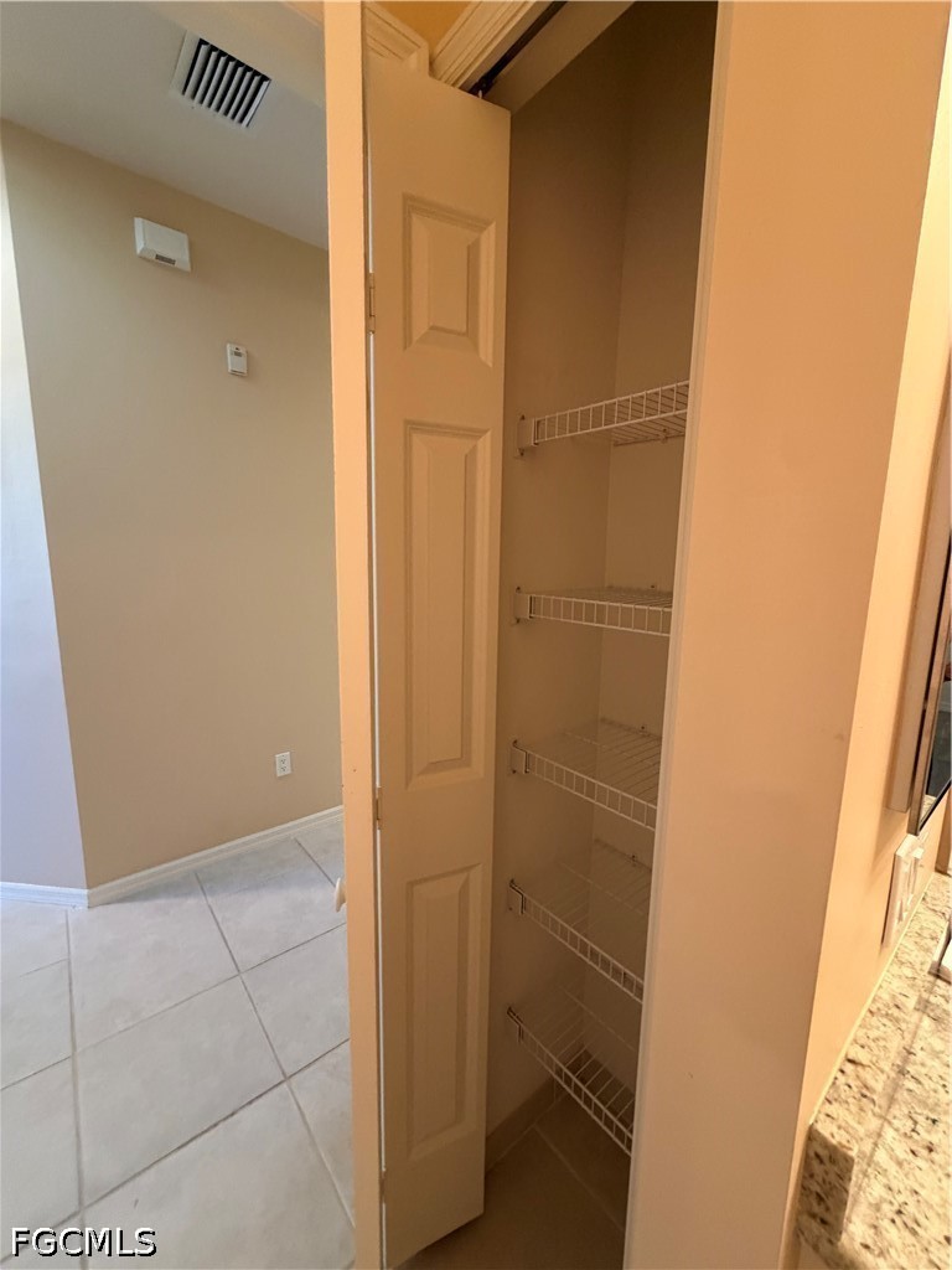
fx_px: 513
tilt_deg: -6.8
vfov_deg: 102.1
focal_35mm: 14
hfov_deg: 85.7
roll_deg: -1.9
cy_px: 635
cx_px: 476
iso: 400
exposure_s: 1/60
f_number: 2.2
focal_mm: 2.22
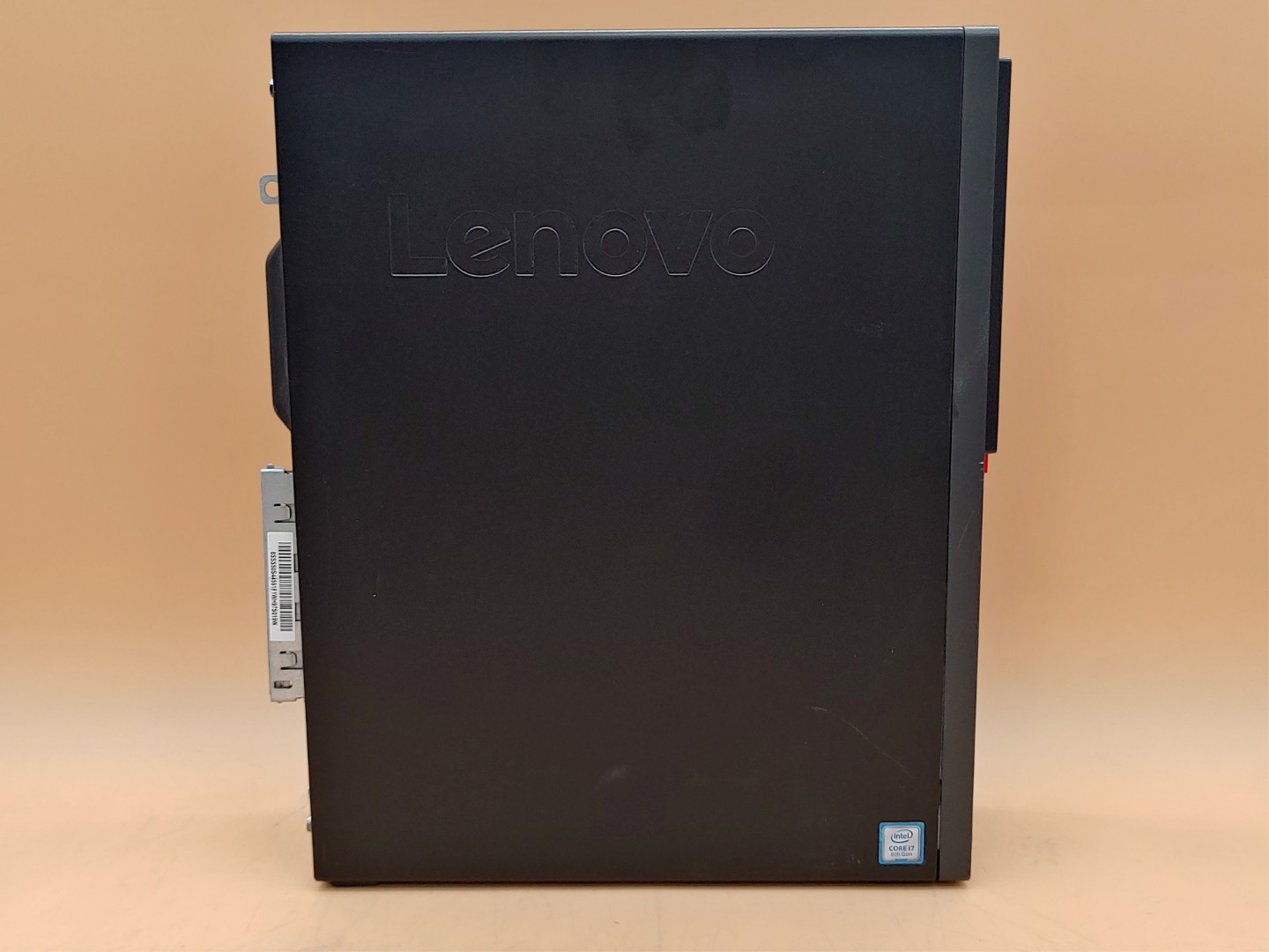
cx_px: 634
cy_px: 476
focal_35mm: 39
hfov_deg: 47.9
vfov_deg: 36.8
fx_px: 1430
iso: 50
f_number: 1.8
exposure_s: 1/81
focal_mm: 4.36
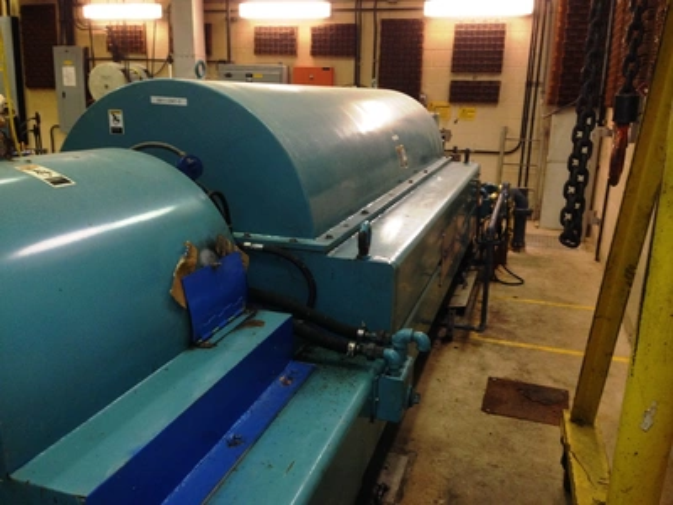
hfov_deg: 55.4
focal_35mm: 33
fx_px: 642
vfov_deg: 42.9
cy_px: 252
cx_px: 336
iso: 125
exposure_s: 1/20
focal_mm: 4.12
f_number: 2.4
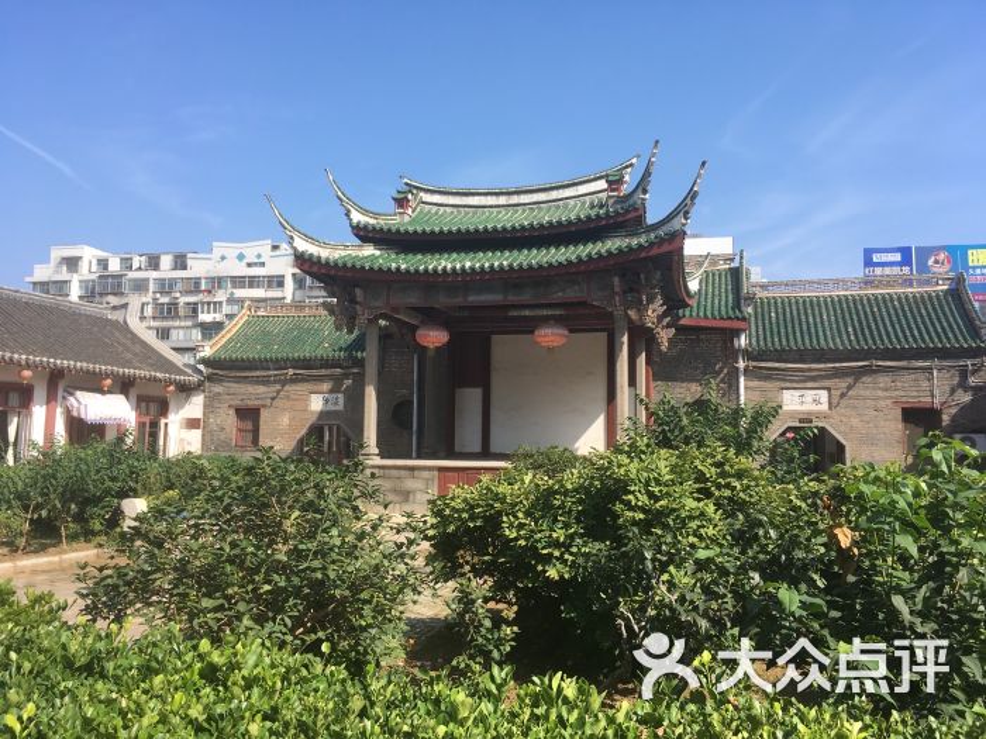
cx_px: 493
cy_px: 370
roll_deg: -0.7
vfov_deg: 48.2
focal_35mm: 29
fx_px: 826
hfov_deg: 61.7
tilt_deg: +5.1
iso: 25
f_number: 2.2
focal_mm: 4.15
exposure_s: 1/874
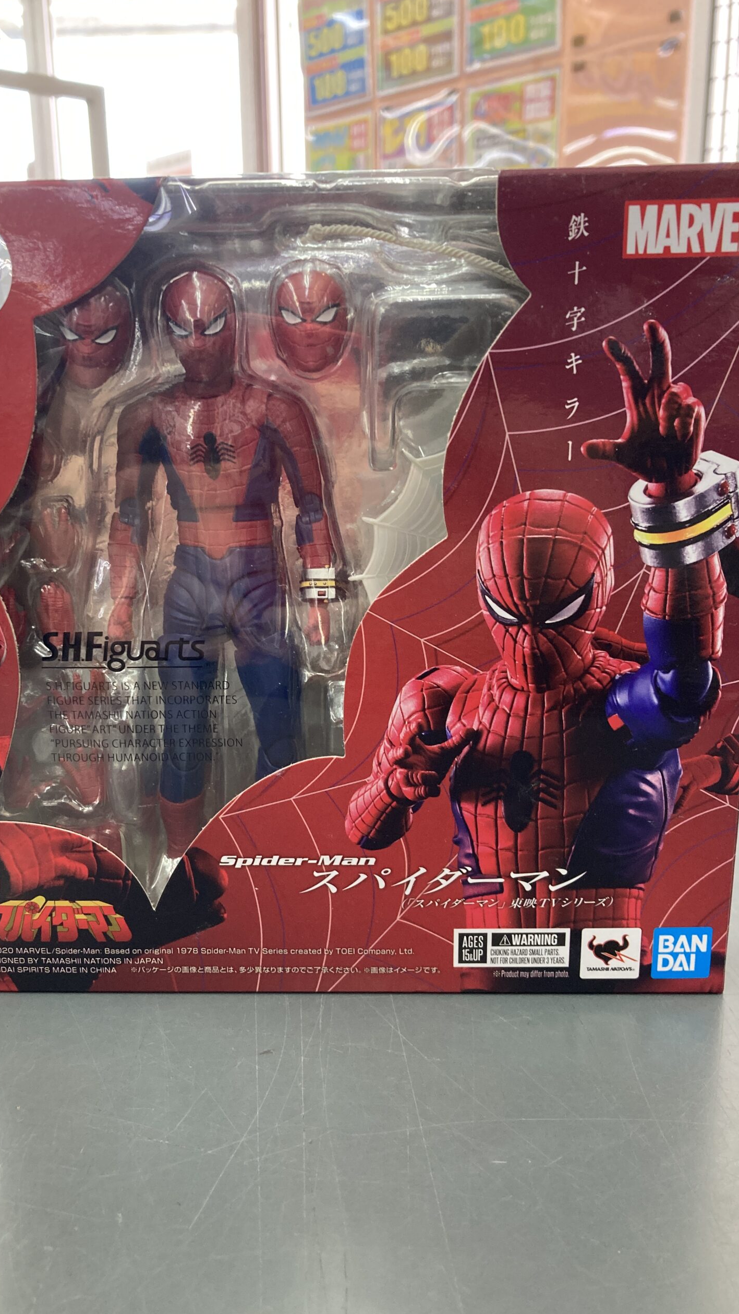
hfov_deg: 37.7
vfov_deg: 62.6
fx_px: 1080
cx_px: 321
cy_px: 647
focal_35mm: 31
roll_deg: +2.5
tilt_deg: -13.7
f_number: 1.8
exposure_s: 1/60
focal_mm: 3.99
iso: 80
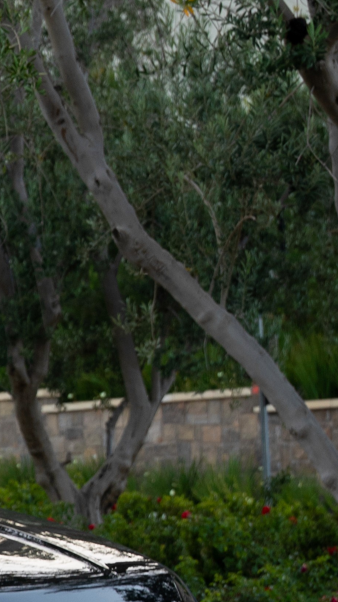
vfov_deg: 12.6
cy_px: 410
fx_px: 2710
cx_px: -696
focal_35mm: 170
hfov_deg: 6.5
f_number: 4
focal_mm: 28
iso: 160
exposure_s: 1/60
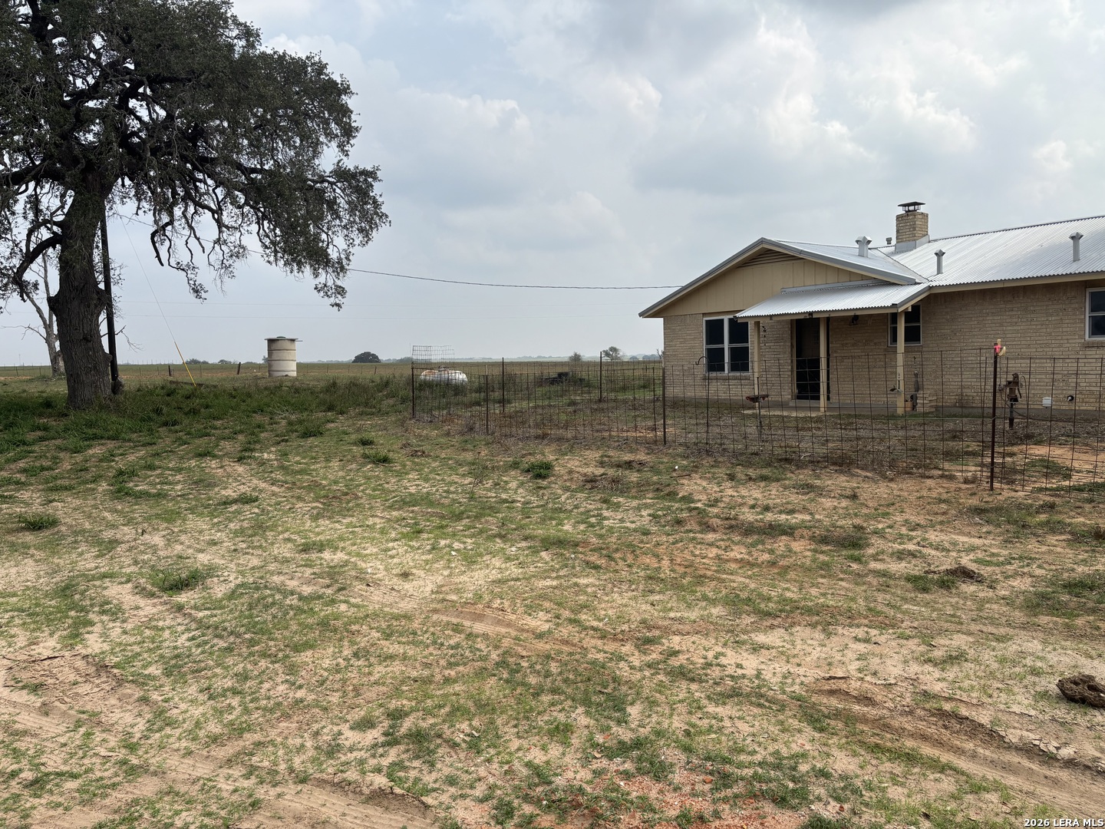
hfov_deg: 67.3
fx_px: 830
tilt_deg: -3.6
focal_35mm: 26
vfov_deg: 53.1
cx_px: 552
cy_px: 414
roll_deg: +1.7
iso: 50
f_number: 1.6
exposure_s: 1/4630
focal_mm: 5.96
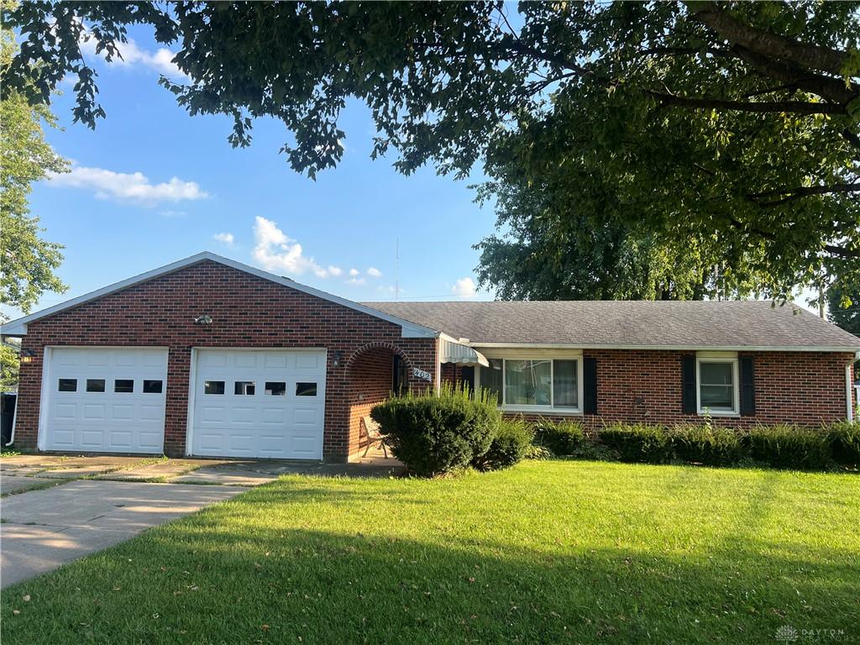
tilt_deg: +4.3
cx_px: 430
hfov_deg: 67.3
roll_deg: -1.1
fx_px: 646
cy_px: 322
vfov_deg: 53.1
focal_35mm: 26
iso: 50
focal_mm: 5.7
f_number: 1.5
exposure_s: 1/1412
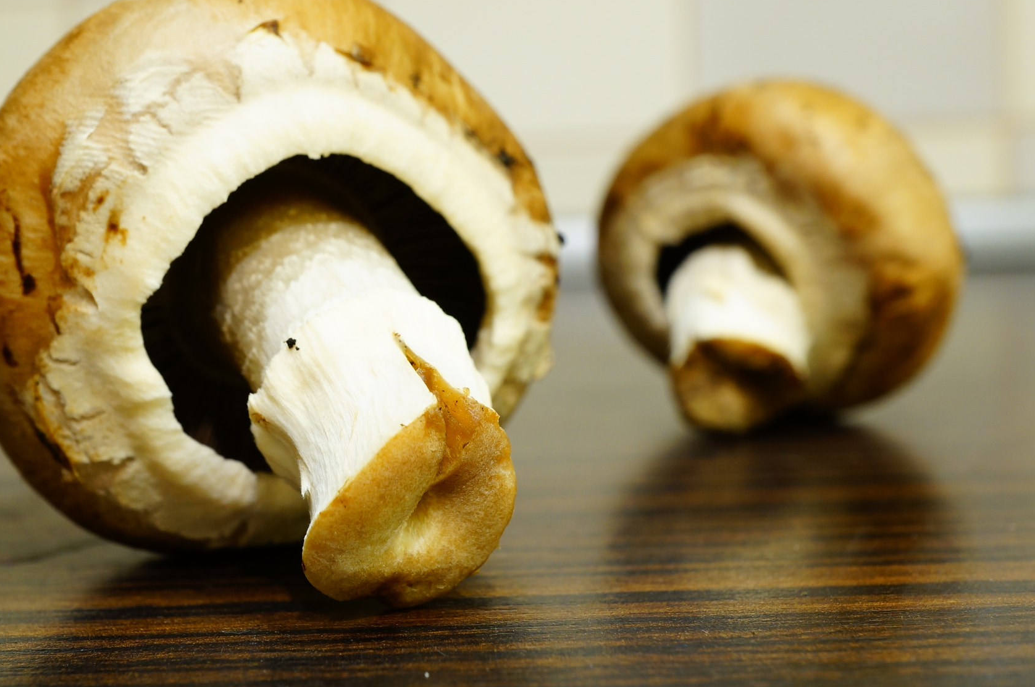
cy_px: 277
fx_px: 1579
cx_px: 413
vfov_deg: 24.5
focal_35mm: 55
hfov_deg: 36.2
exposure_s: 1/1.6
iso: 400
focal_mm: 30
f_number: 9
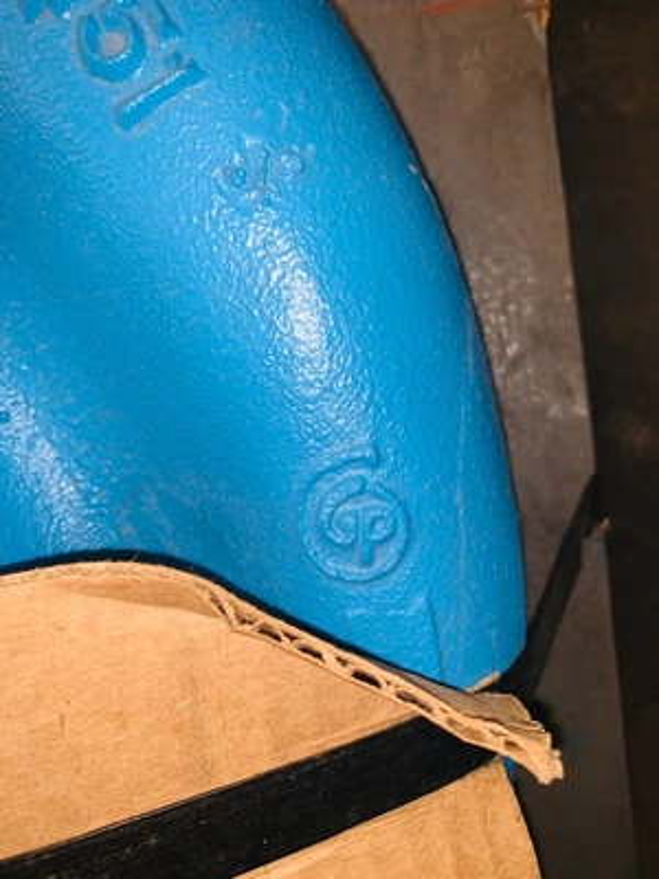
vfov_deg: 67.3
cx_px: 330
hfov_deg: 53.1
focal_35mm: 26
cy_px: 440
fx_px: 660
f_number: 1.8
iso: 25
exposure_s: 1/10
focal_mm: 4.25
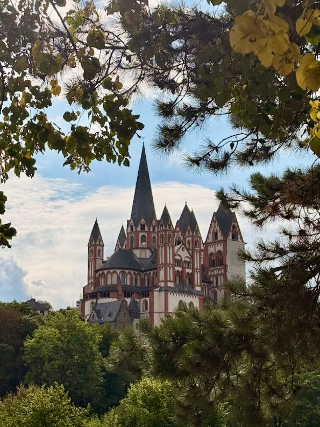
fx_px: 764
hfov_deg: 23.7
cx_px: 166
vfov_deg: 31.2
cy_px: 198
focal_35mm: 62
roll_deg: +0.0
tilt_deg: +16.6
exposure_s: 1/13333
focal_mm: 6.76
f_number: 1.78
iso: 50
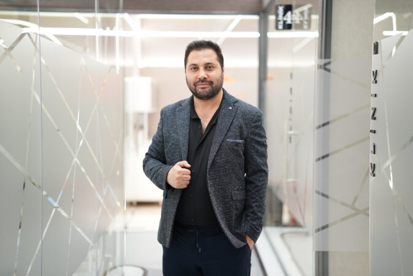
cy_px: 138
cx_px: 206
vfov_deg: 27.0
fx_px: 574
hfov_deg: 39.6
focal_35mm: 50
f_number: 1.4
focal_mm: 50
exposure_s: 1/100
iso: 200
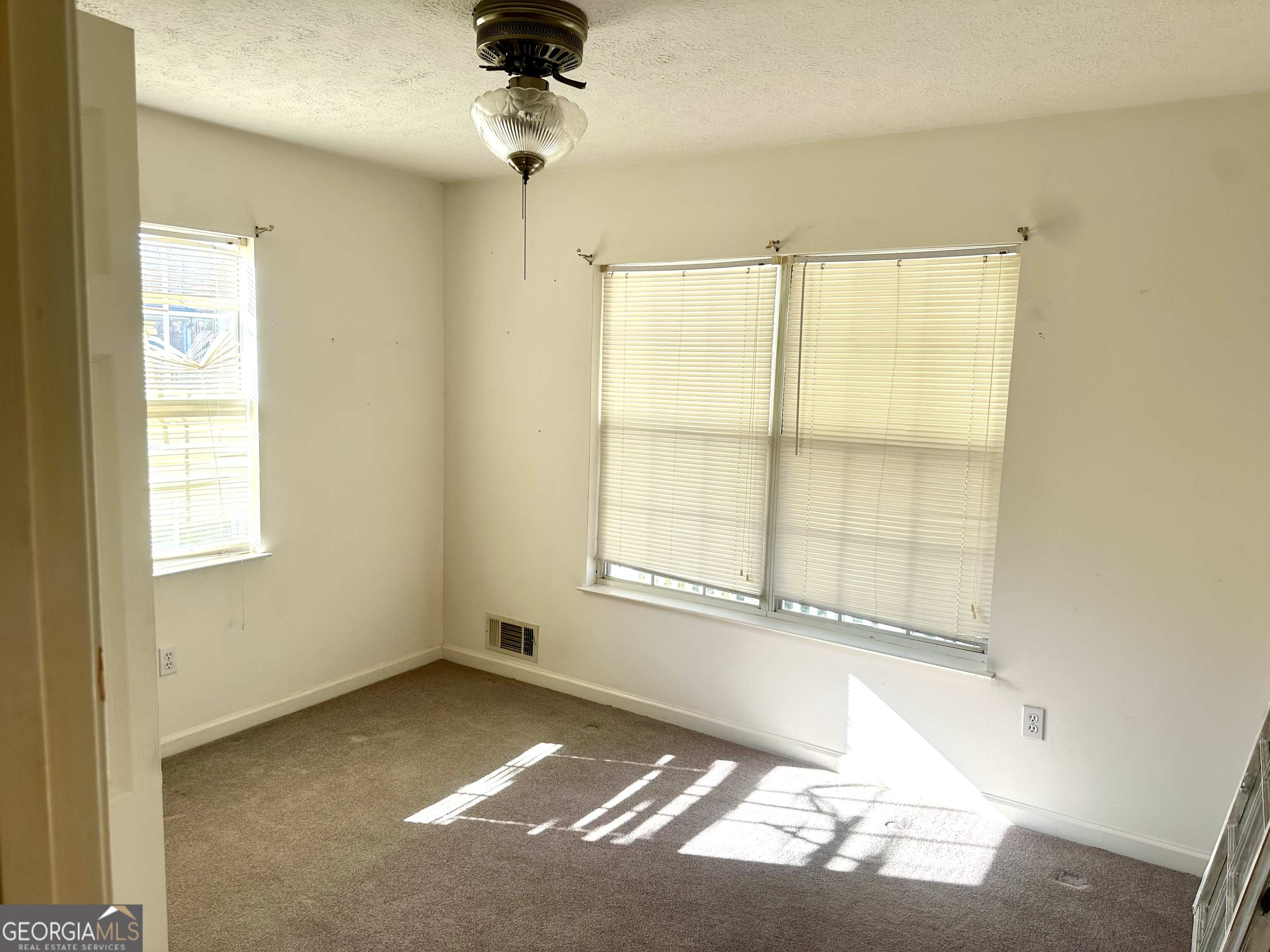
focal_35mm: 24
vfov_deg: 56.8
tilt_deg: -7.0
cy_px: 476
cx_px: 635
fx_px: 881
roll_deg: -1.5
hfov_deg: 71.6
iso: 80
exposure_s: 1/444
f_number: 1.78
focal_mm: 6.86
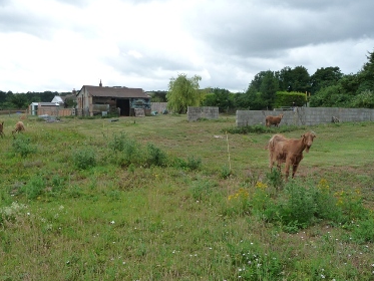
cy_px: 152
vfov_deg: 39.7
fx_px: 389
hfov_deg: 51.2
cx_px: 166
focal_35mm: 36
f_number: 3.4
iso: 160
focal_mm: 5
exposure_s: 1/500
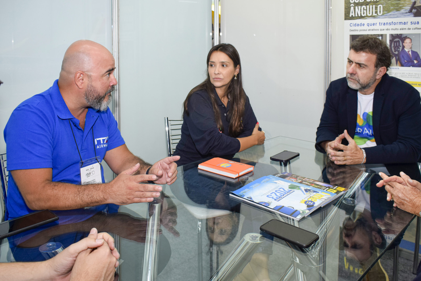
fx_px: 368
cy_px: 140
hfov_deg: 59.5
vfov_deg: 41.7
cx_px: 210
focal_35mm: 32
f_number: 5
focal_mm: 21
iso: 800
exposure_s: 1/100
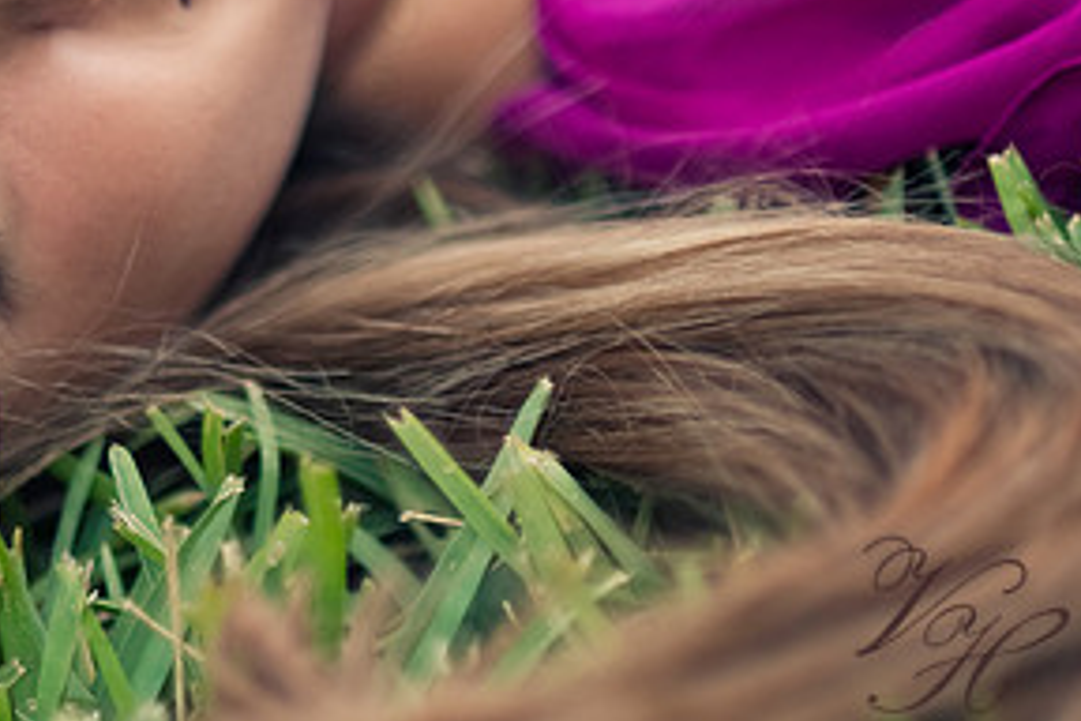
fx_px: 5134
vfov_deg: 8.0
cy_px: 64
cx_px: 19
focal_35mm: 171
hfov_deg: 11.9
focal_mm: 85
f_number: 1.8
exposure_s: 1/400
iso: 250
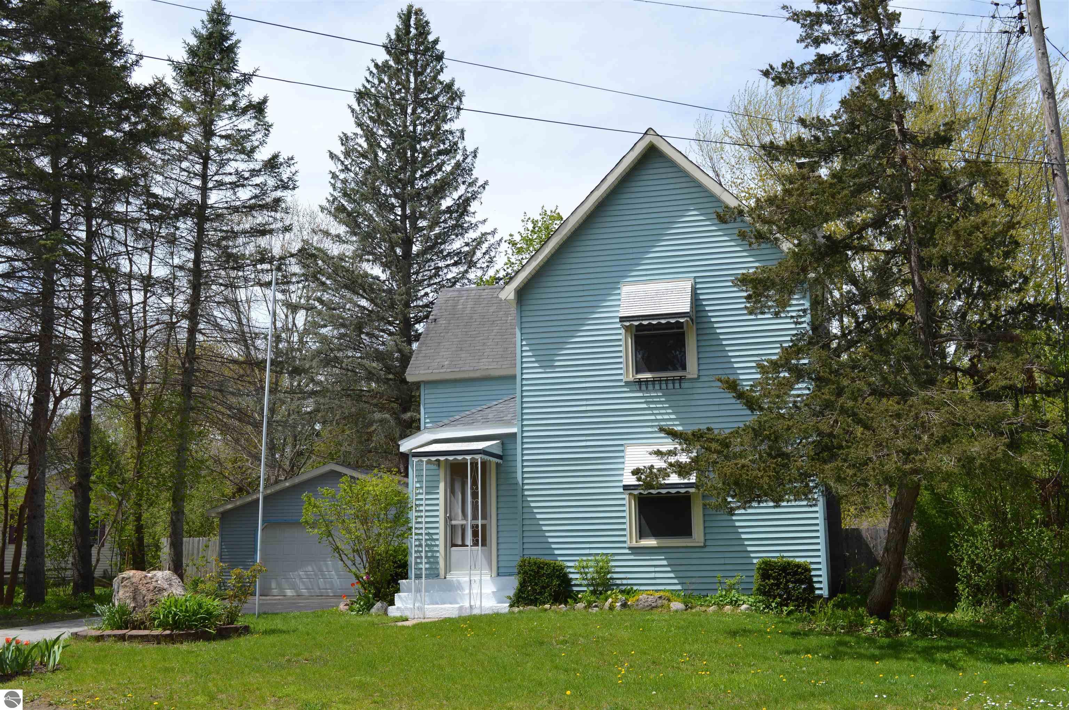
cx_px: 534
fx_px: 1068
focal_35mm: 36
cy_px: 355
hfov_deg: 53.2
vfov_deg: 36.8
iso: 100
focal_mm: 24
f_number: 9
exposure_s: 1/320
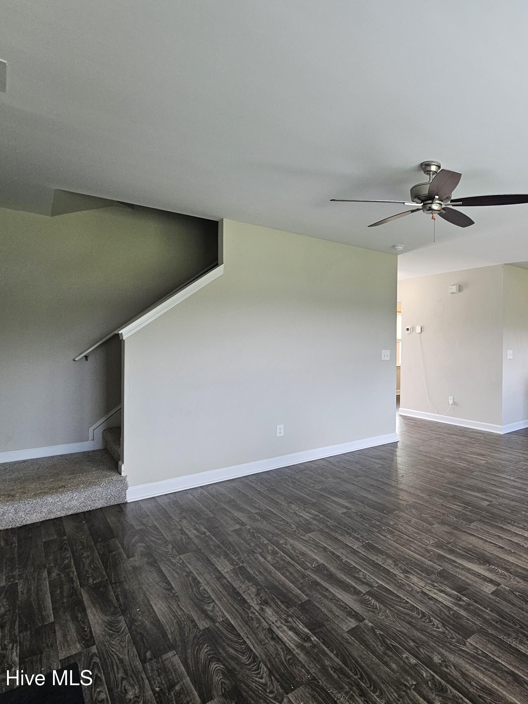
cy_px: 346
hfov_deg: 65.0
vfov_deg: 87.7
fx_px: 366
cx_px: 424
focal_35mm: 18
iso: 160
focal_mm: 2.2
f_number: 2.2
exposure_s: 1/60
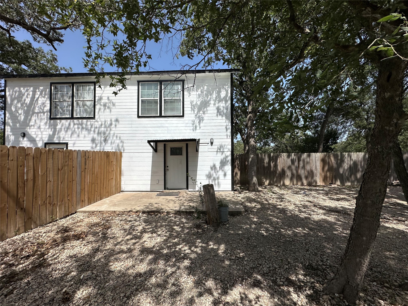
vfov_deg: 85.7
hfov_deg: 102.1
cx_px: 204
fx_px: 165
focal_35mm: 14
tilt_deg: +0.8
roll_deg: +0.6
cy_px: 153
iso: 50
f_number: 2.2
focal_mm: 2.22
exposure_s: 1/3731
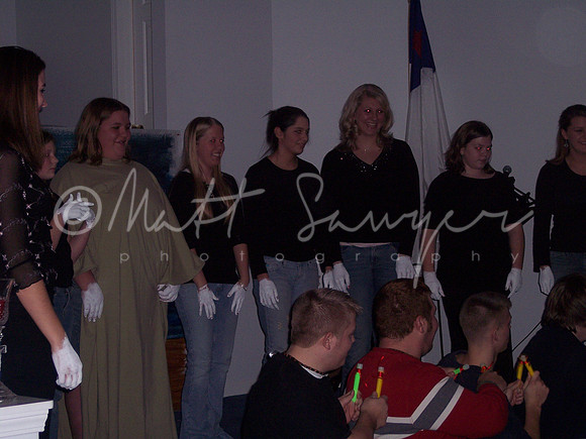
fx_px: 1541
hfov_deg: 21.5
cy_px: 220
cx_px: 293
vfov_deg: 16.2
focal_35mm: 91
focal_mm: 18.7
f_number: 4.1
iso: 140
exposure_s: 1/90
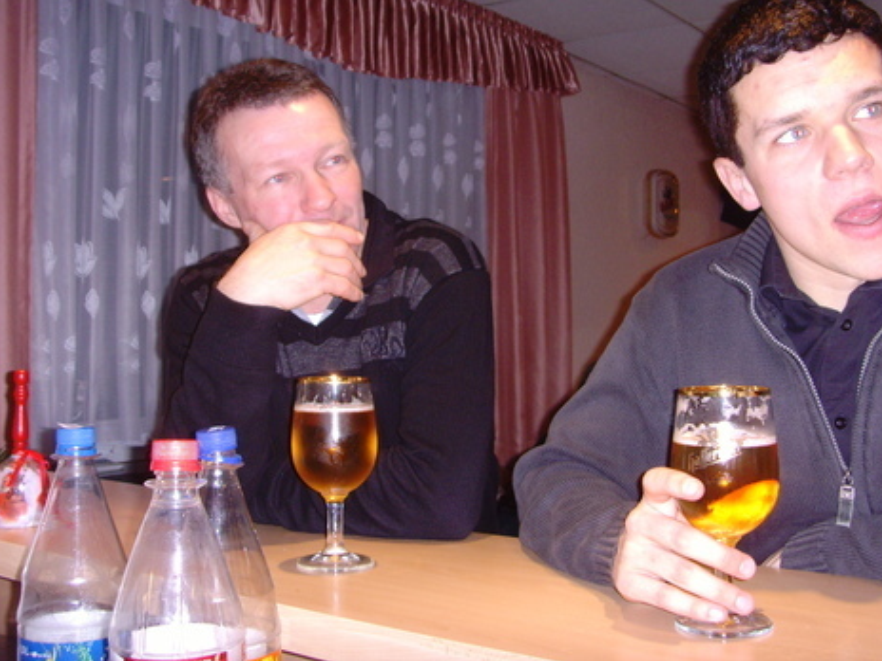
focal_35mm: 42
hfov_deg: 44.8
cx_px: 470
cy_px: 307
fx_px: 1070
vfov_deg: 34.3
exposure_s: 1/45
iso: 200
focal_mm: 6.6
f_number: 3.5
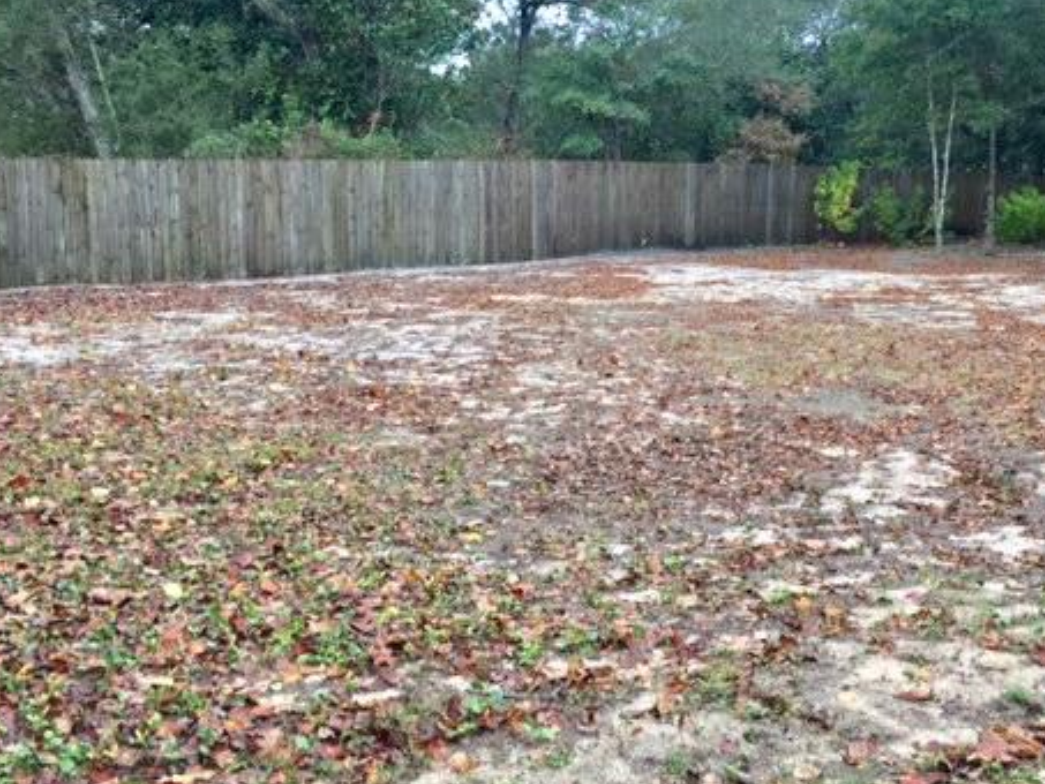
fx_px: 1238
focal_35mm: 41
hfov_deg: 45.6
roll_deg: -0.7
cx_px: 597
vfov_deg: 35.1
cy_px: 360
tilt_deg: -7.2
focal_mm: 4.15
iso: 32
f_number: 2.2
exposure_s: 1/60
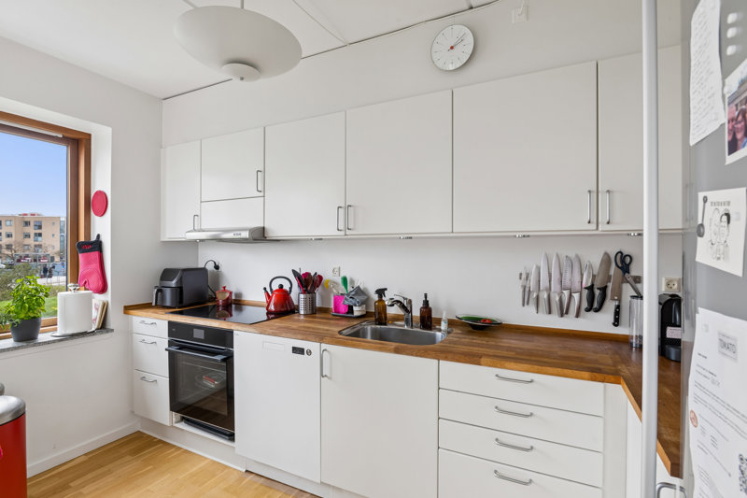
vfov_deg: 70.4
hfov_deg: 93.3
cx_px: 374
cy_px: 249
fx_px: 353
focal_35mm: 17
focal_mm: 17
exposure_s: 1/13
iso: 125
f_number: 10
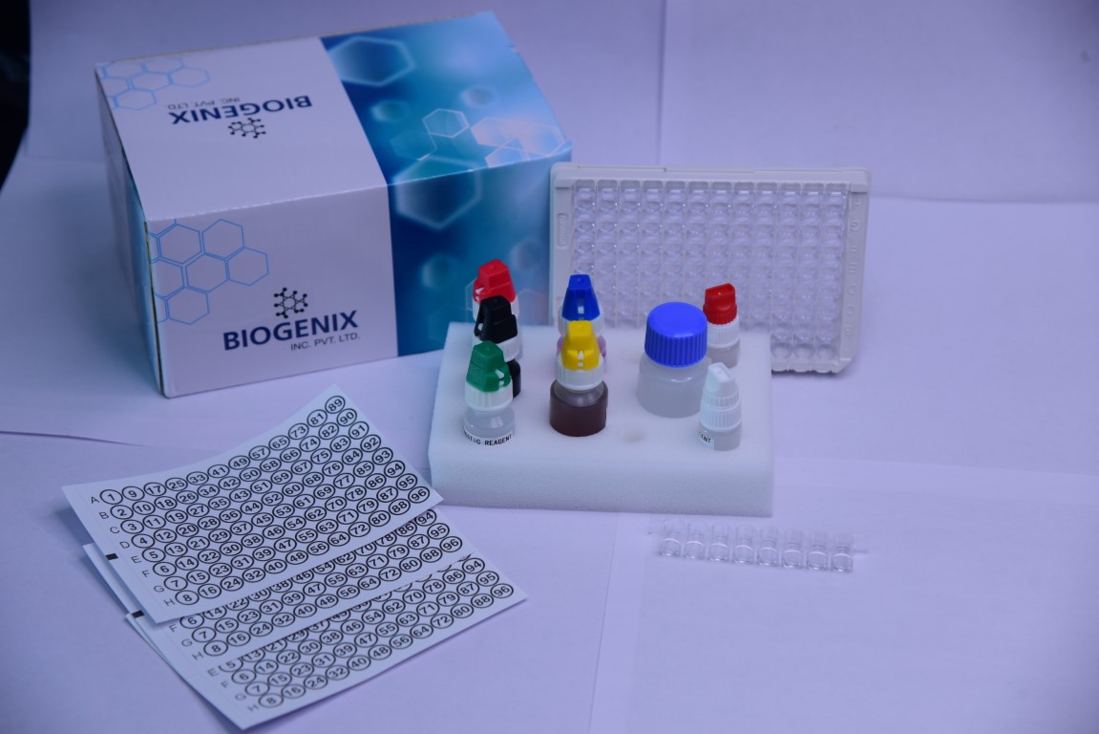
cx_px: 550
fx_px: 2626
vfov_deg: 15.9
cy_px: 367
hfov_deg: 23.6
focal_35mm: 86
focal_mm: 86
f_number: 5.6
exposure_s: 1/160
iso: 250
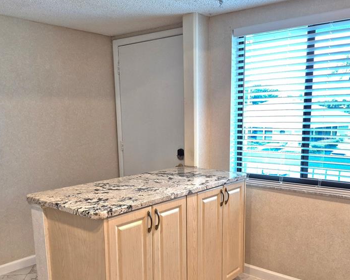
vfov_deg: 43.9
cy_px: 185
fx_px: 342
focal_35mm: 33
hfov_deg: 54.2
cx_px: 190
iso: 160
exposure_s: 1/120
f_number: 1.8
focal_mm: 5.4
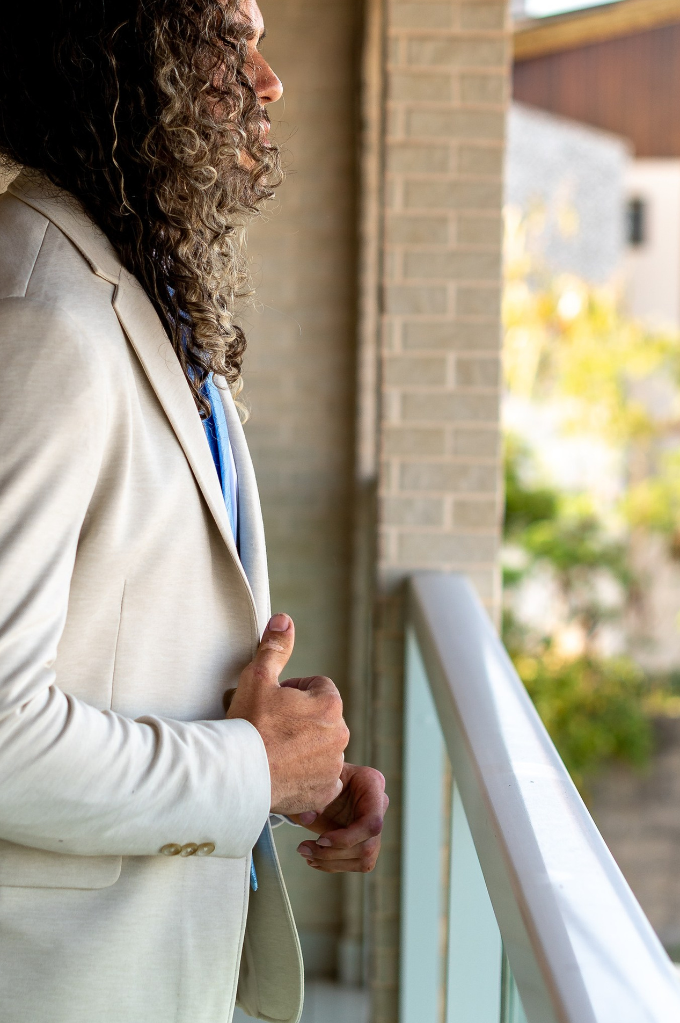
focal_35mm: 101
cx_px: 194
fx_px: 2866
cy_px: 393
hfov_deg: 13.5
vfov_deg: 20.2
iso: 160
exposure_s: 1/800
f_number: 2.2
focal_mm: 50
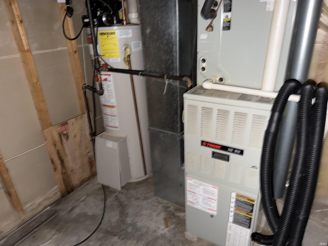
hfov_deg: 71.6
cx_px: 164
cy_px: 123
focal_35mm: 24
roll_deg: +3.1
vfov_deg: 56.8
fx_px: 227
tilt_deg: -26.0
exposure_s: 1/4
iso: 100
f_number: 1.78
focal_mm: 6.76
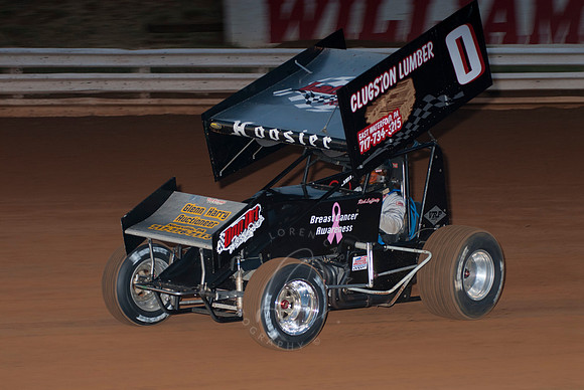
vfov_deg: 10.7
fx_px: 2095
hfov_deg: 15.9
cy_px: 195
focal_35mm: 129
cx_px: 292
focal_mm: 86
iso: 200
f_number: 4
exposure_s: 1/400
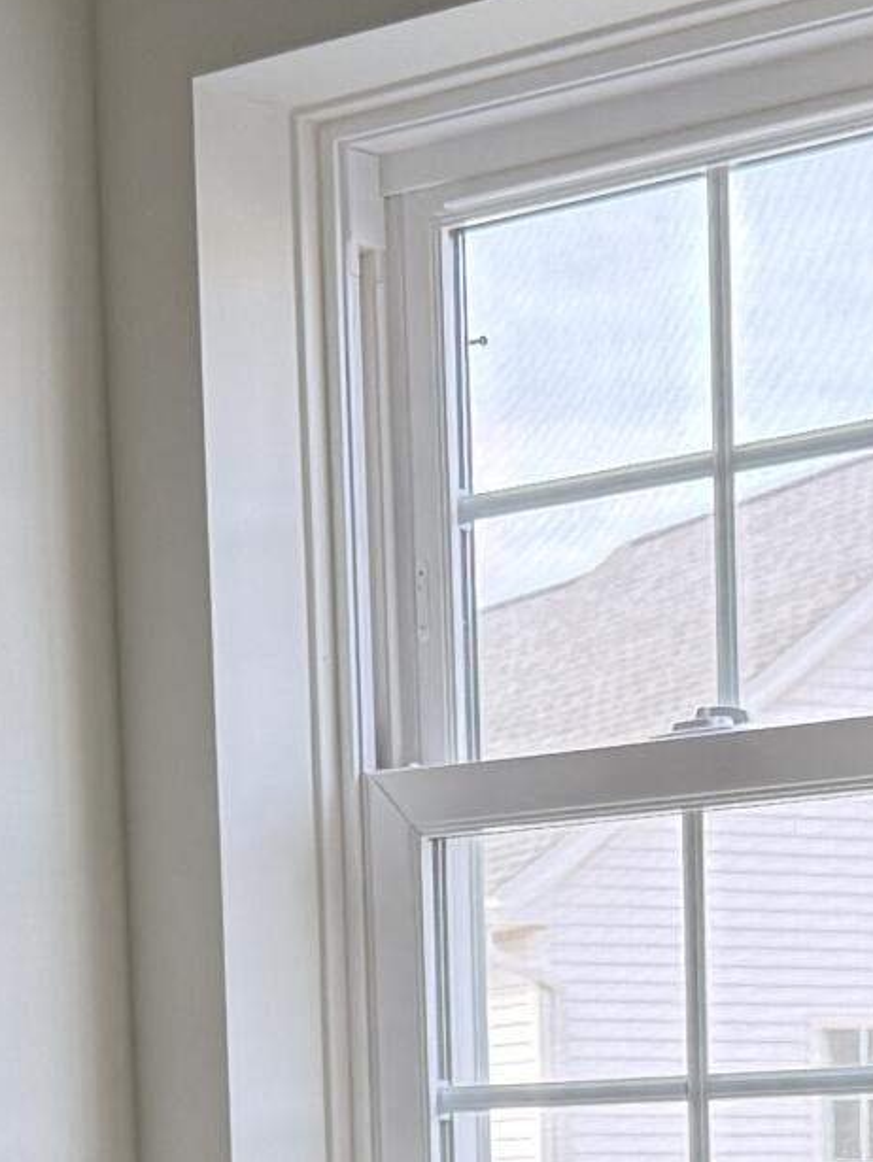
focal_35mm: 117
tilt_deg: -5.8
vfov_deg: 15.8
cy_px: 1615
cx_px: 739
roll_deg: +1.0
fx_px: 3930
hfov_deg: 12.6
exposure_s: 1/193
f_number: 1.78
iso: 200
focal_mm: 6.76
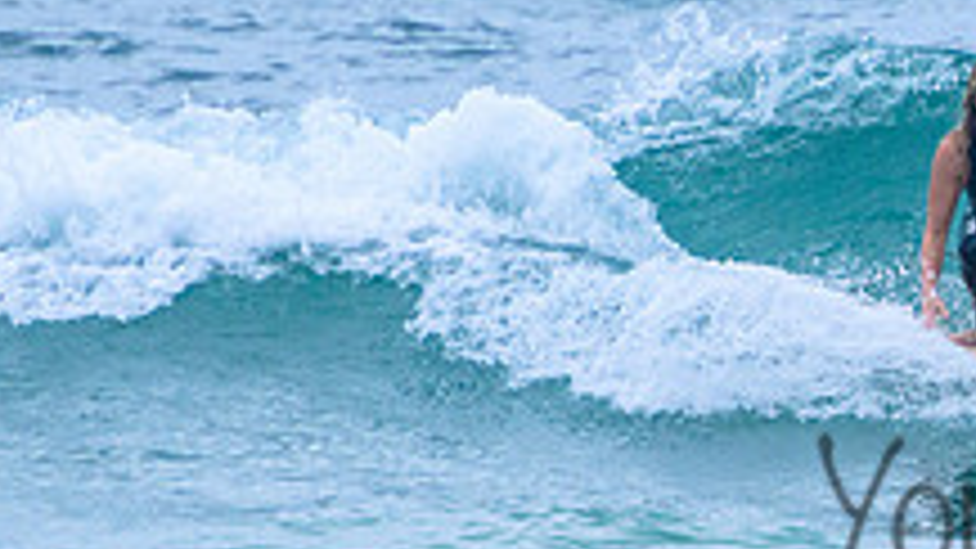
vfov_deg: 0.8
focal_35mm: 1540
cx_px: 1204
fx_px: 39850
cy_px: 259
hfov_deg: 1.4
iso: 720
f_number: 5.6
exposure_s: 1/2000
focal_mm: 400
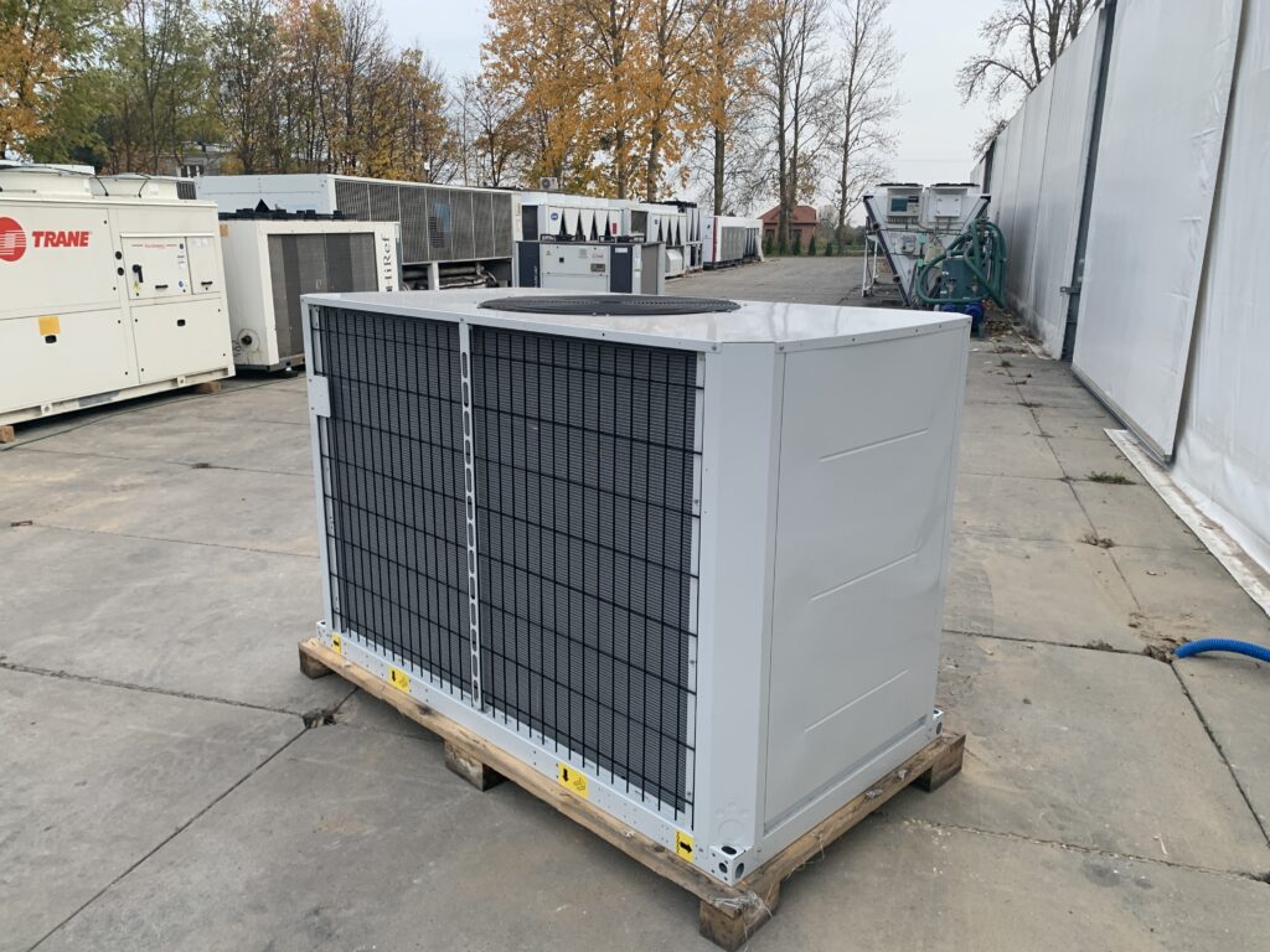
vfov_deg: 53.1
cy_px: 476
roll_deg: -1.1
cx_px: 635
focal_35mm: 26
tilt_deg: -15.0
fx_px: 954
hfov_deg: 67.3
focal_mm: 4.25
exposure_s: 1/121
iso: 100
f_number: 1.8
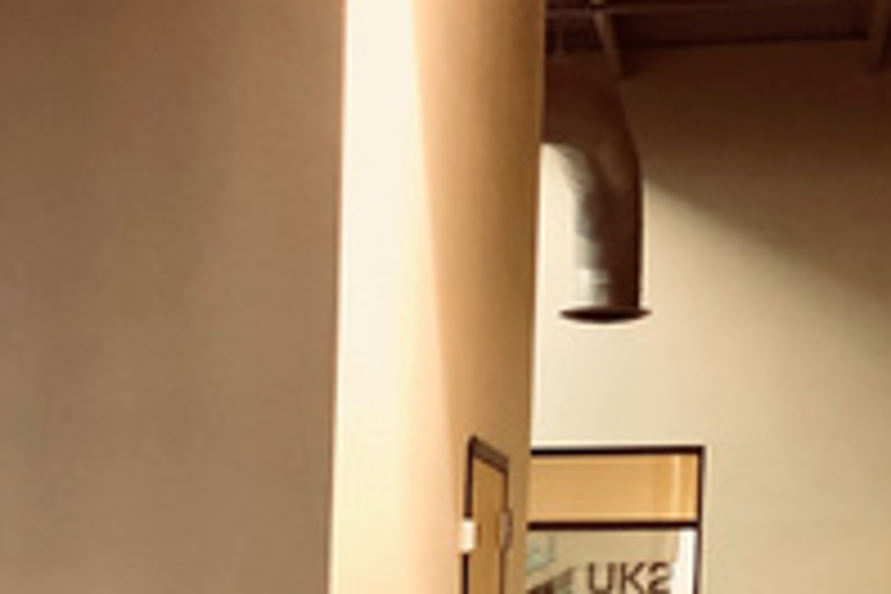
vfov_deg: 13.9
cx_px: -63
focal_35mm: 94
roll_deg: -1.1
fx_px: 2326
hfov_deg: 20.7
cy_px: 814
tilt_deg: -3.8
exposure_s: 1/15
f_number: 1.8
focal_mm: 4
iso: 64
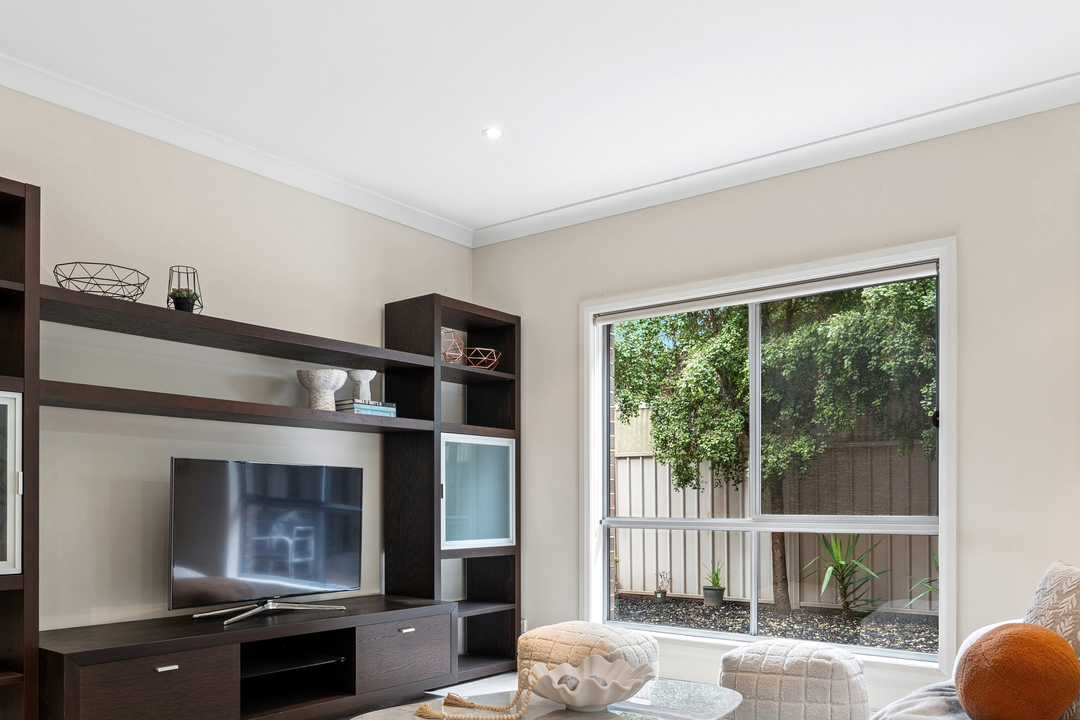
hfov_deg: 63.6
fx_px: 870
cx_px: 498
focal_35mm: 29
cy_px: 504
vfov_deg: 44.0
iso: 100
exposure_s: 1/1.67
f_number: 7.1
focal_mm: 16
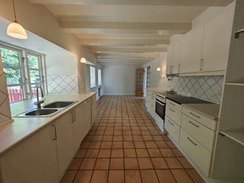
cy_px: 92
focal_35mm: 14
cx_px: 122
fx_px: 99
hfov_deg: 102.0
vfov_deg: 85.7
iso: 125
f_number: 2.2
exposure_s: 1/50
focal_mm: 2.59
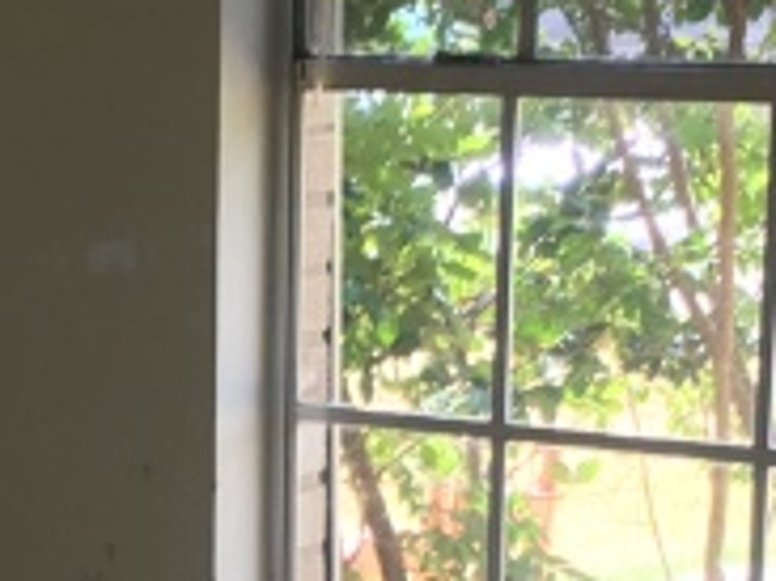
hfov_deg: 11.9
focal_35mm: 162
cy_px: 946
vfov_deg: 8.9
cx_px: -157
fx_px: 3629
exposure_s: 1/60
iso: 25
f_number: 2.2
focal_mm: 4.15
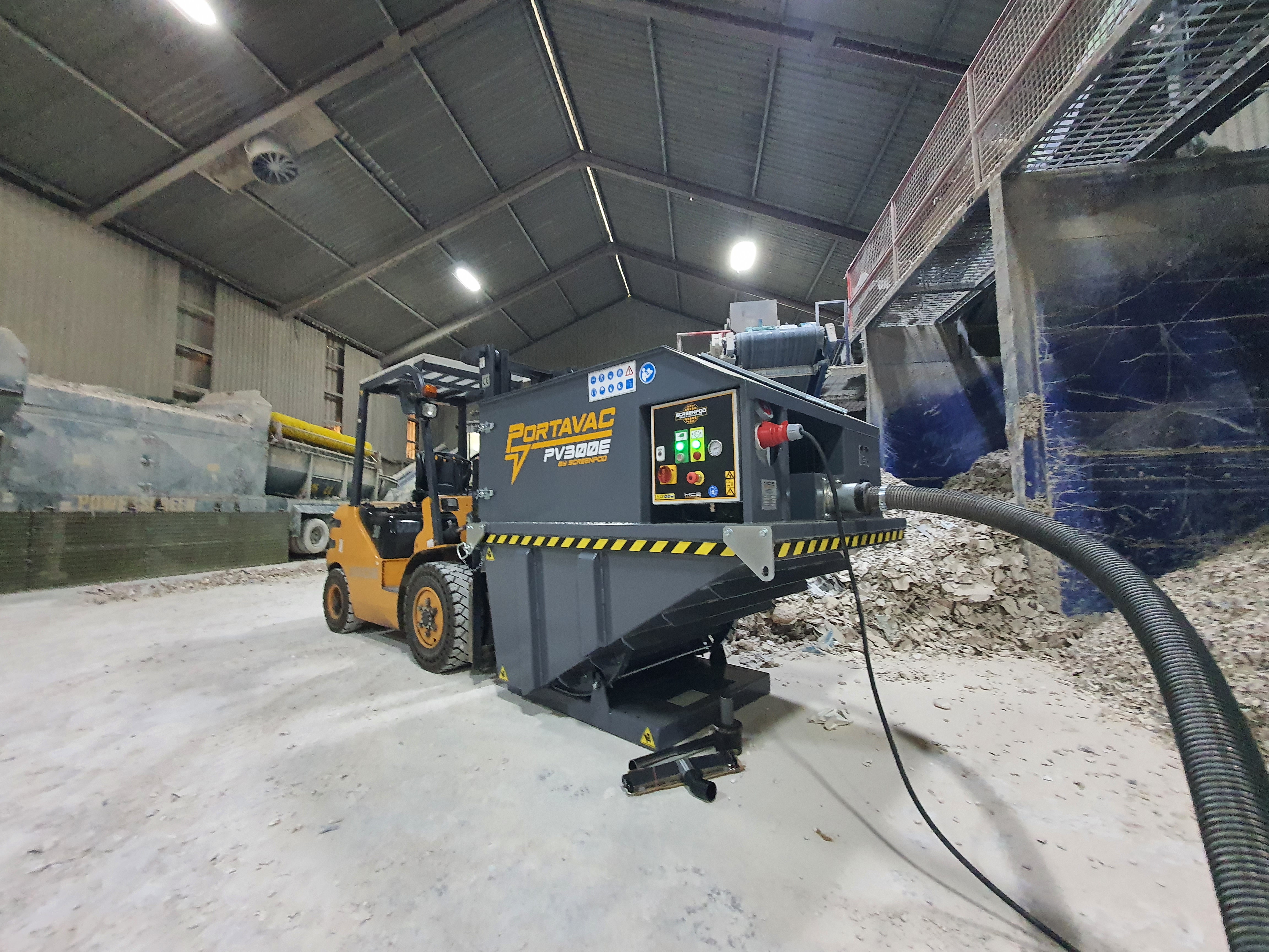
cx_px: 634
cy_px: 476
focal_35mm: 13
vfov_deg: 89.9
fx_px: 477
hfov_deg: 106.2
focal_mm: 1.8
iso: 640
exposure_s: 1/13
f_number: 2.2
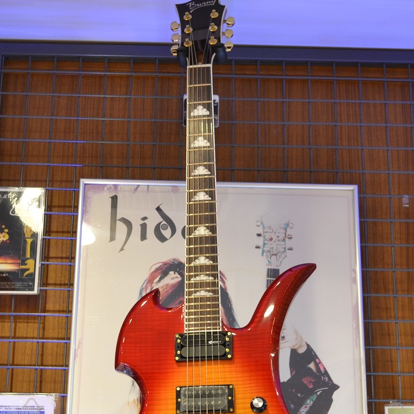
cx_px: 206
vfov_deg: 30.4
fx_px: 753
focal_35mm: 56
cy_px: 286
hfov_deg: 30.7
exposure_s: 1/15
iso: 640
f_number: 4.5
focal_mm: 29
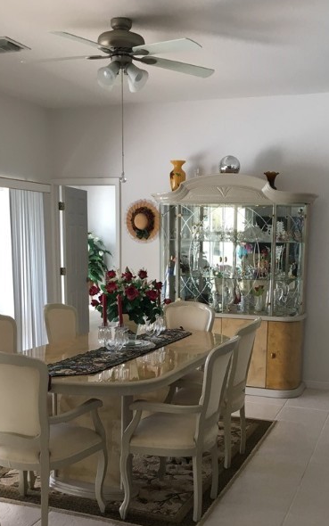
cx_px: 190
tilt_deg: -12.4
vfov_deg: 48.7
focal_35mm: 40
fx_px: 574
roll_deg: -1.6
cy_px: 335
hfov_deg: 32.0
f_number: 2.2
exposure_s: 1/30
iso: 25
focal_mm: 4.15
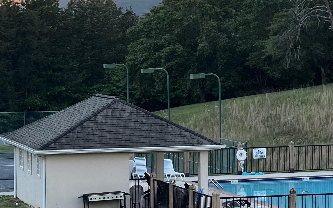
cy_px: 160
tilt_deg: -4.5
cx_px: 237
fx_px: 1552
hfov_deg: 12.2
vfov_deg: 7.7
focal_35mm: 171
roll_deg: +0.0
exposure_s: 1/99
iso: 80
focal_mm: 9
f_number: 2.8
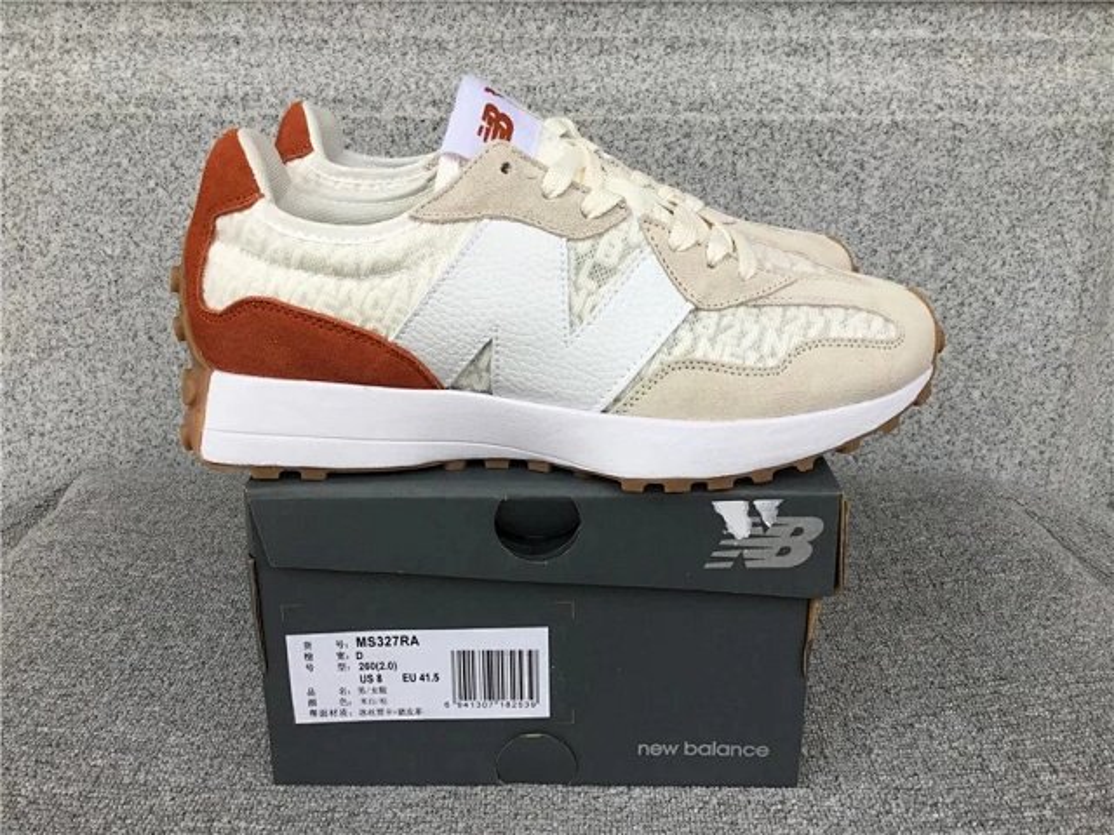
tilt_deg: -20.1
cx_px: 557
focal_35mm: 31
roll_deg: +0.0
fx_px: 998
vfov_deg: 45.4
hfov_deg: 58.4
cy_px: 418
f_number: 2.4
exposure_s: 1/224
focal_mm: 3.3
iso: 25
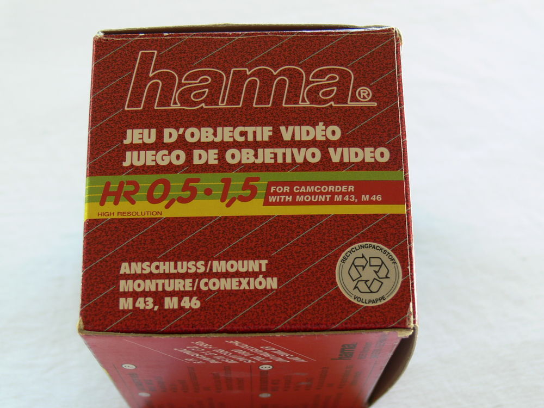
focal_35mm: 69
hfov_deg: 28.2
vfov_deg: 21.3
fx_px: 1084
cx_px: 272
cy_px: 204
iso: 80
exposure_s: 1/30
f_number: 3.2
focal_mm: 12.5
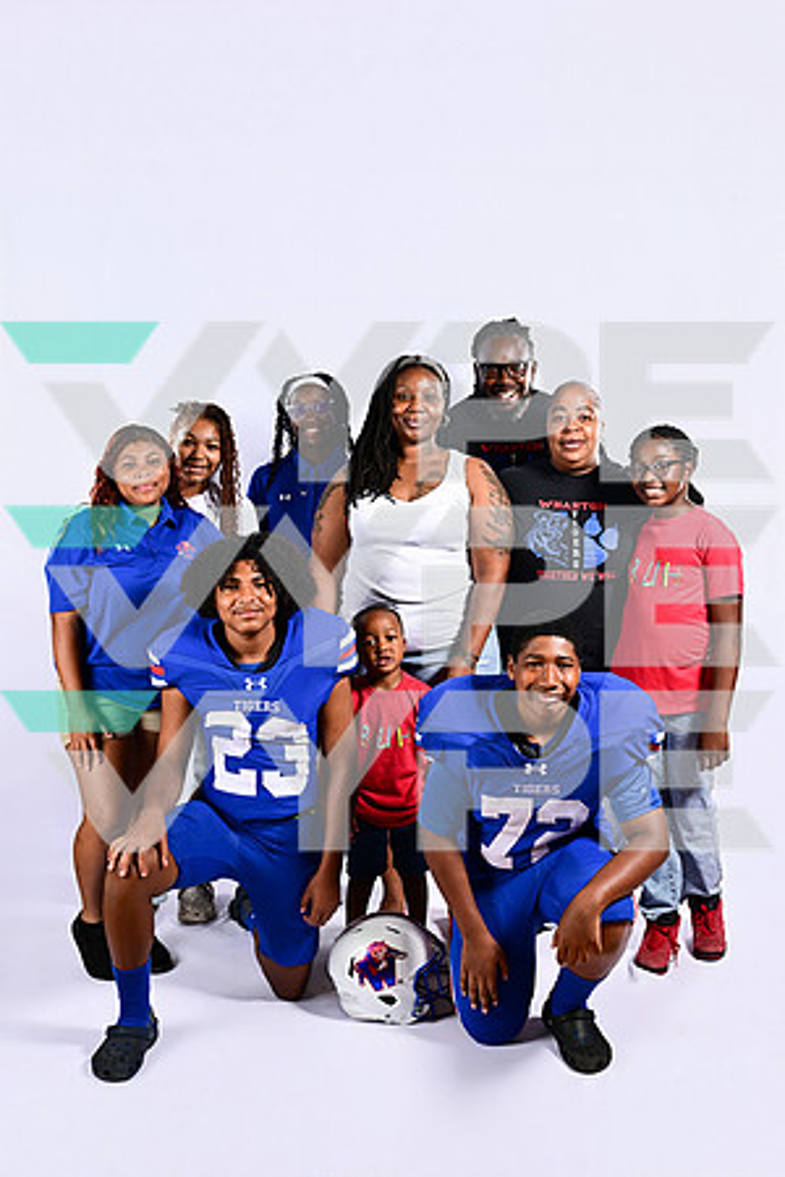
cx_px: 392
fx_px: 1406
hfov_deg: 31.2
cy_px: 588
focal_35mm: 43
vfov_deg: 45.4
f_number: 6.3
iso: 160
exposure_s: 1/200
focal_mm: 43
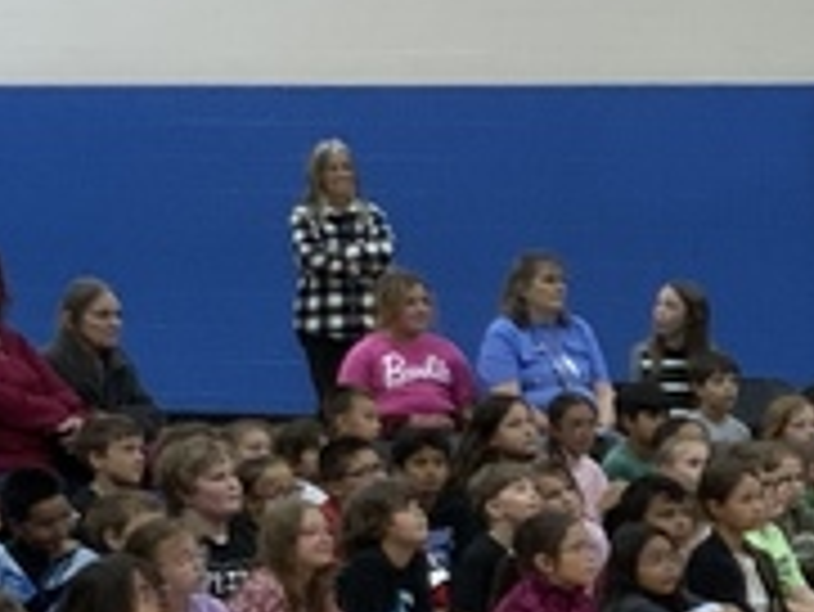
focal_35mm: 164
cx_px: 1246
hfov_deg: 11.5
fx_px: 3859
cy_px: 585
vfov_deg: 9.0
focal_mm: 3
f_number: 1.8
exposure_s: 1/60
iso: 125
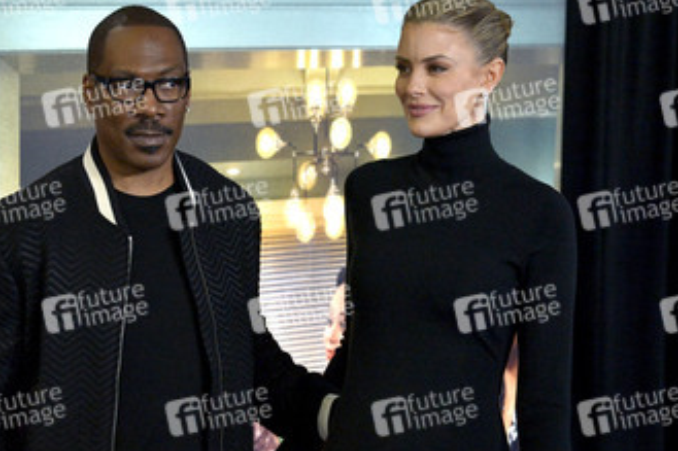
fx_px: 2372
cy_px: 257
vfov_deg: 10.9
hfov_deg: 16.2
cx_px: 245
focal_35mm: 126
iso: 3200
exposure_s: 1/250
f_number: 6.3
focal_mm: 92
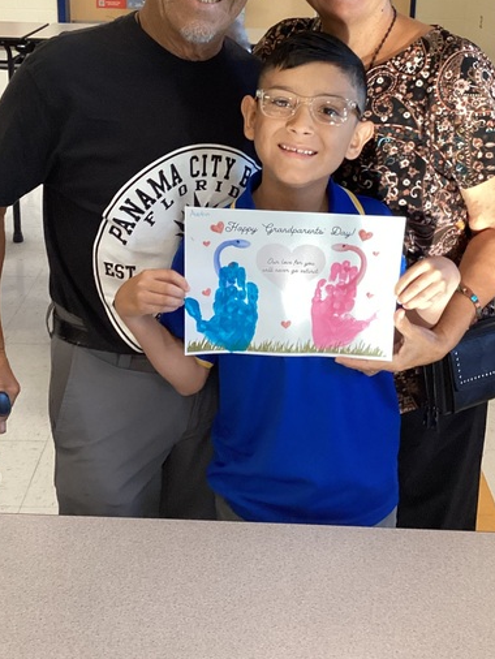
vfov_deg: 38.0
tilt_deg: -16.2
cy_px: 169
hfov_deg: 29.7
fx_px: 933
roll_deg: -2.8
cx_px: 271
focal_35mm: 49
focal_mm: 3.3
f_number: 2.4
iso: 250
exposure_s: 1/60
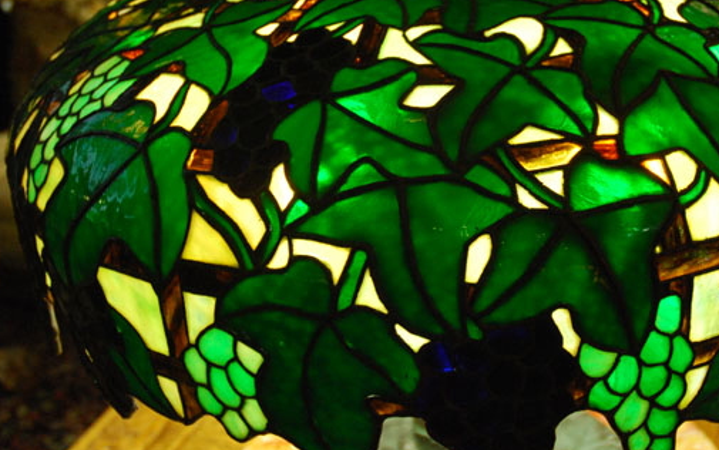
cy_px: 199
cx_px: 431
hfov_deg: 40.1
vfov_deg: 25.8
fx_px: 980
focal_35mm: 50
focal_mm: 22
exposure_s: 1/40
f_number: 3.8
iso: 1250
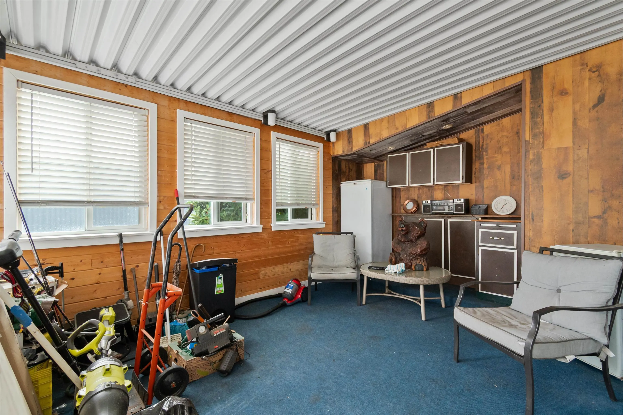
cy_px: 208
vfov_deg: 77.3
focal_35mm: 15
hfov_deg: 100.4
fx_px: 260
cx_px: 312
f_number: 8
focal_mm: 10
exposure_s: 1/30
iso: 200
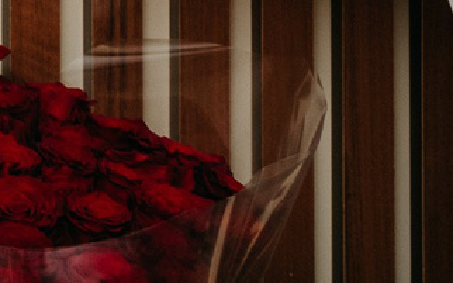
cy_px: -891
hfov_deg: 6.4
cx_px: -1168
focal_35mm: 284
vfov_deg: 4.3
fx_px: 3505
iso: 200
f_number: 4
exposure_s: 1/160
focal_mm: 35
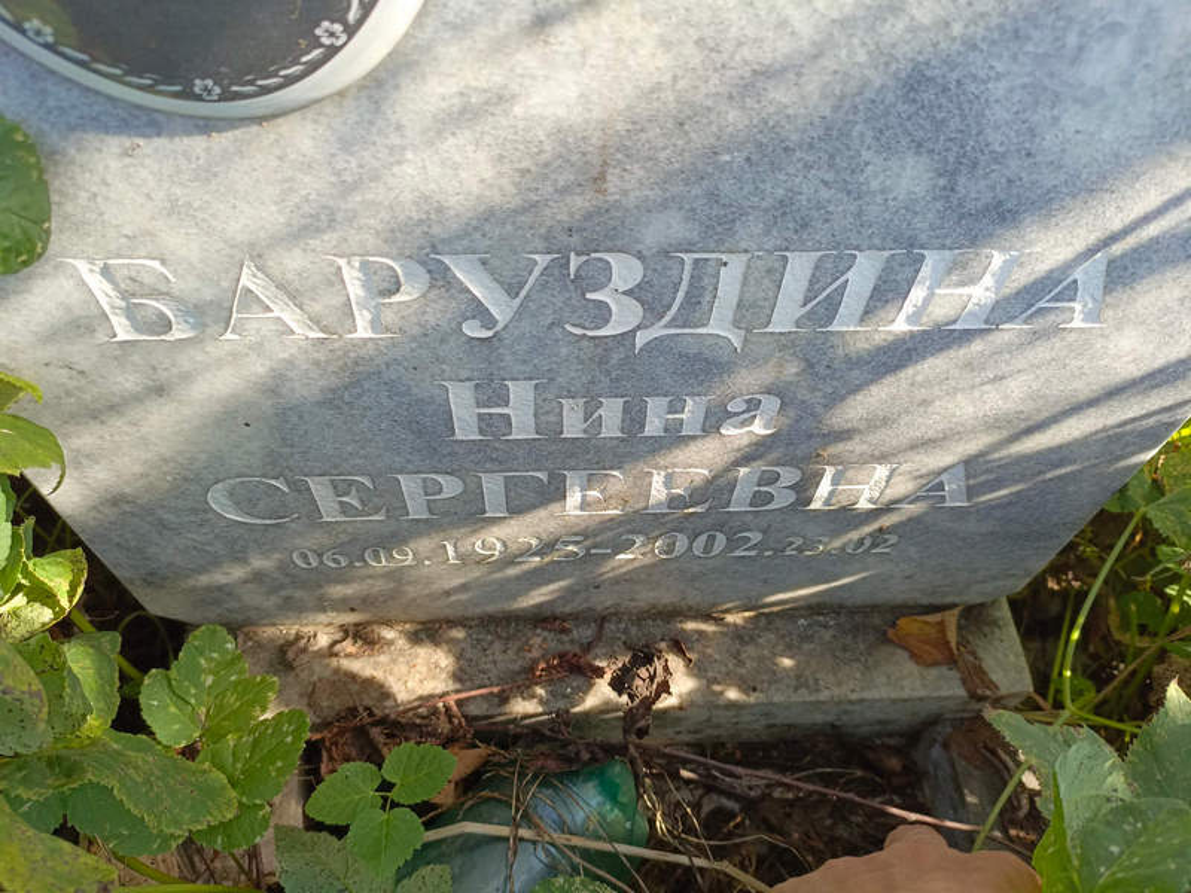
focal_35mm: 25
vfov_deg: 54.9
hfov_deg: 69.4
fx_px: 860
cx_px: 596
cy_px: 446
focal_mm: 4.76
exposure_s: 1/131
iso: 112
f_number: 1.69
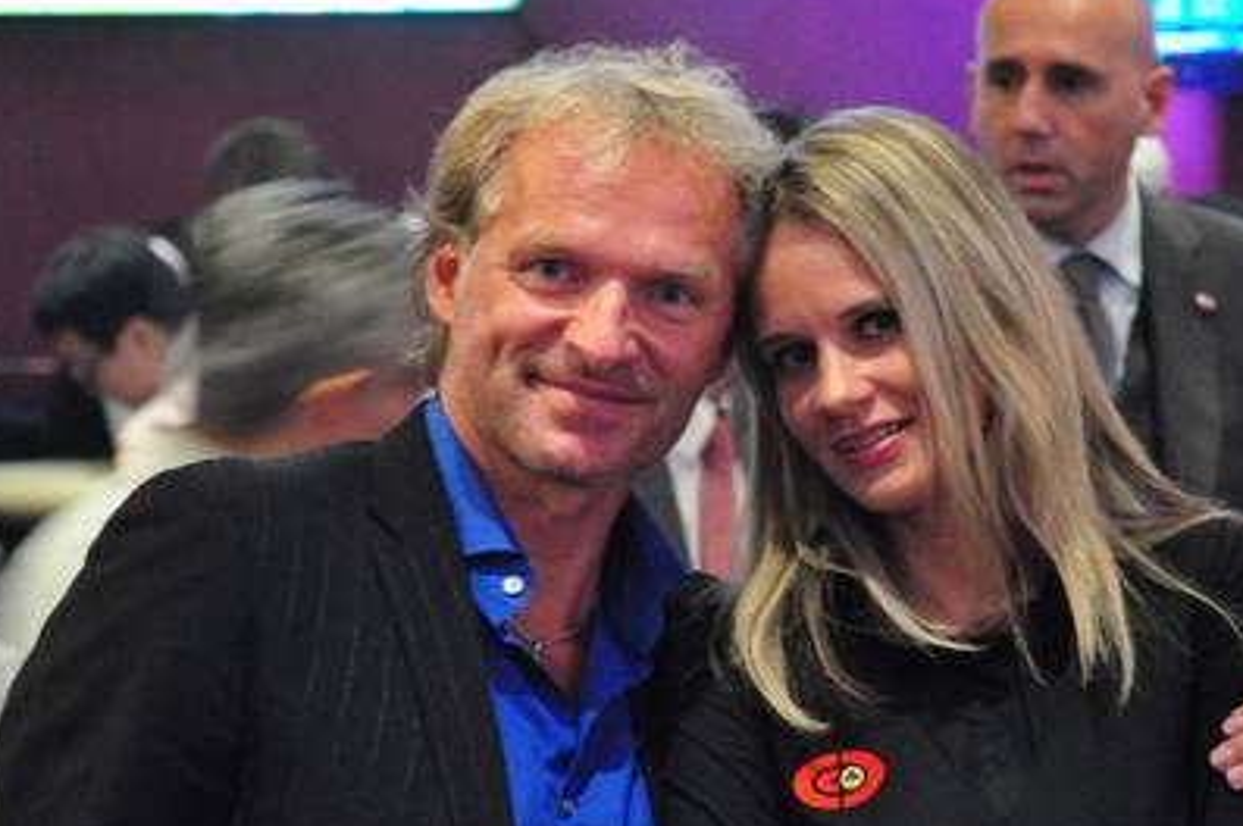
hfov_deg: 10.5
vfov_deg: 7.0
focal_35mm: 197
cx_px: 653
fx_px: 6783
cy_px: 380
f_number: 5.6
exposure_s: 1/20
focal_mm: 105
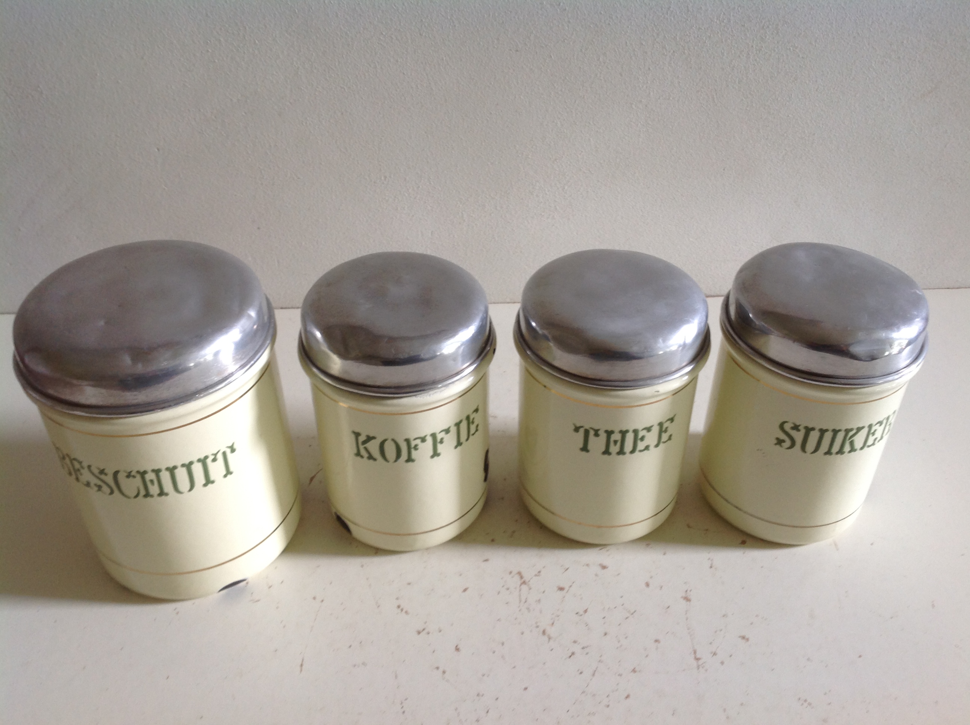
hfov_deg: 52.7
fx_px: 979
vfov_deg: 40.6
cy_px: 362
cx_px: 485
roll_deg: -0.4
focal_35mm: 35
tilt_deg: -37.5
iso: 50
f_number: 2.4
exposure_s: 1/20
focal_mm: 4.28
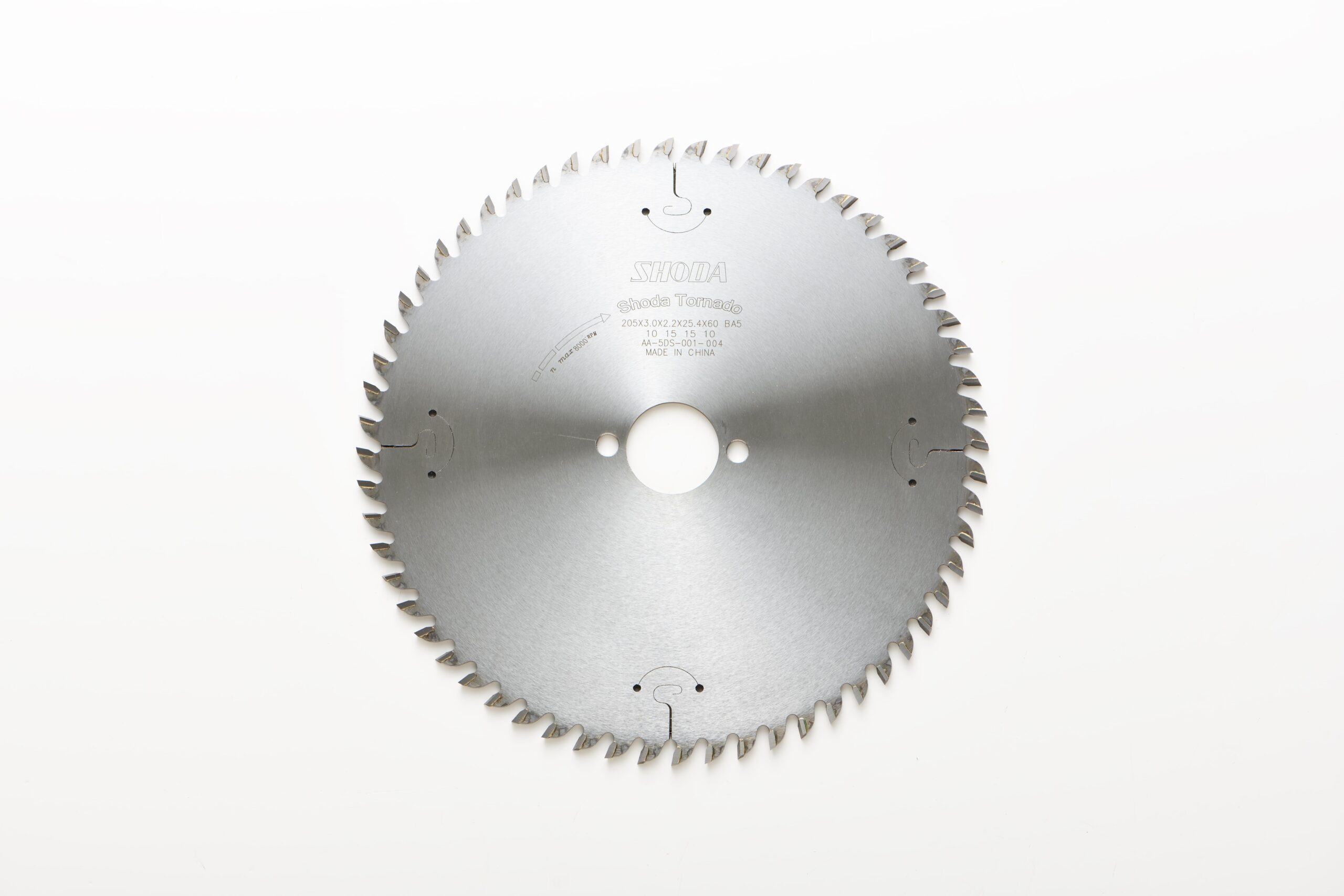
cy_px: 448
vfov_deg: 13.0
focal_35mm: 105
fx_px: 3920
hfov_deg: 19.5
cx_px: 672
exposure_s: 1/160
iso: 200
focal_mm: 105
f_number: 11
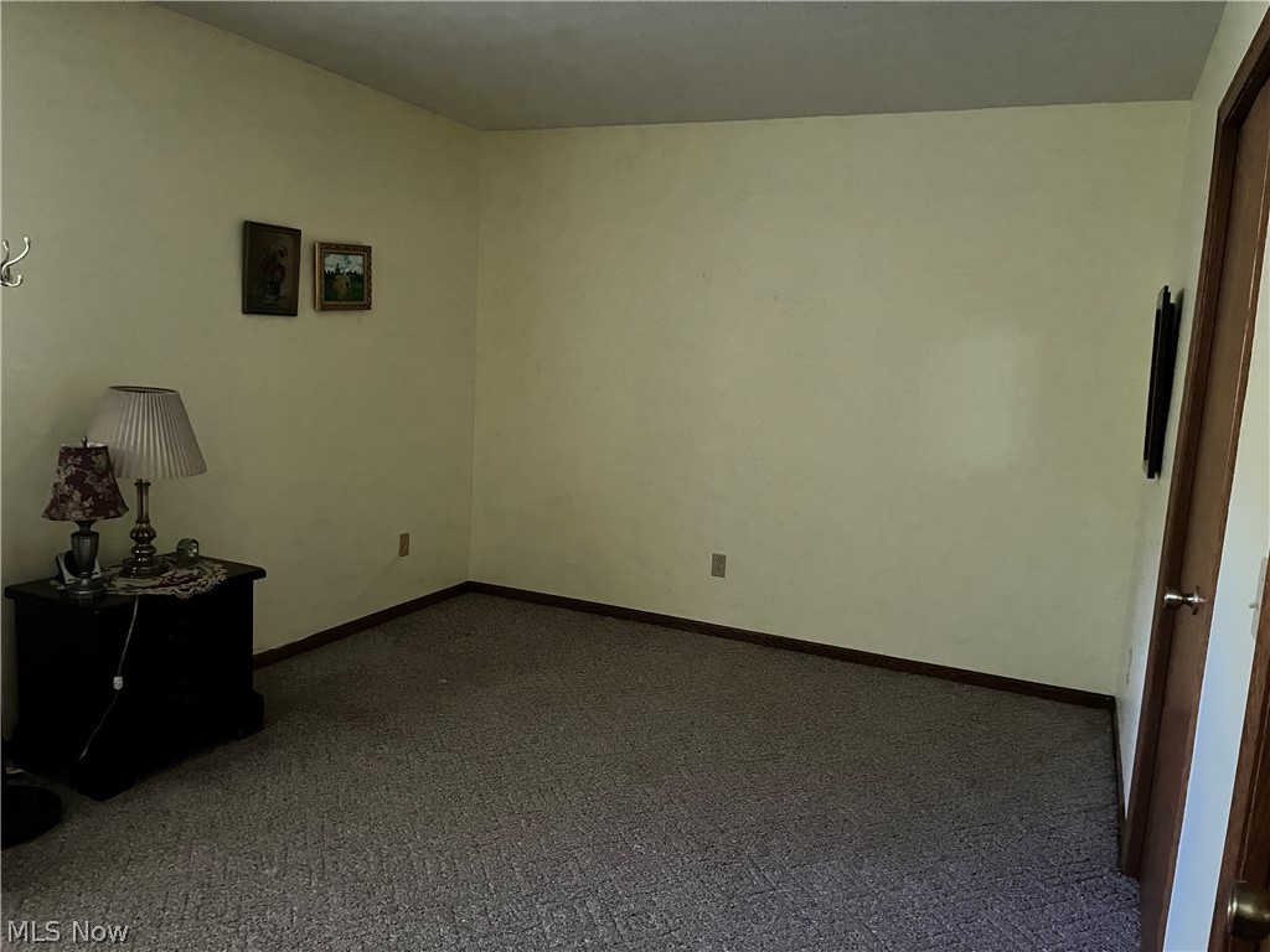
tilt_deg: -8.8
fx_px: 954
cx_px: 635
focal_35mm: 26
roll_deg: -3.0
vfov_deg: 53.1
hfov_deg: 67.3
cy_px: 476
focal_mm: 5.1
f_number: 1.6
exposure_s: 1/24
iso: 1000
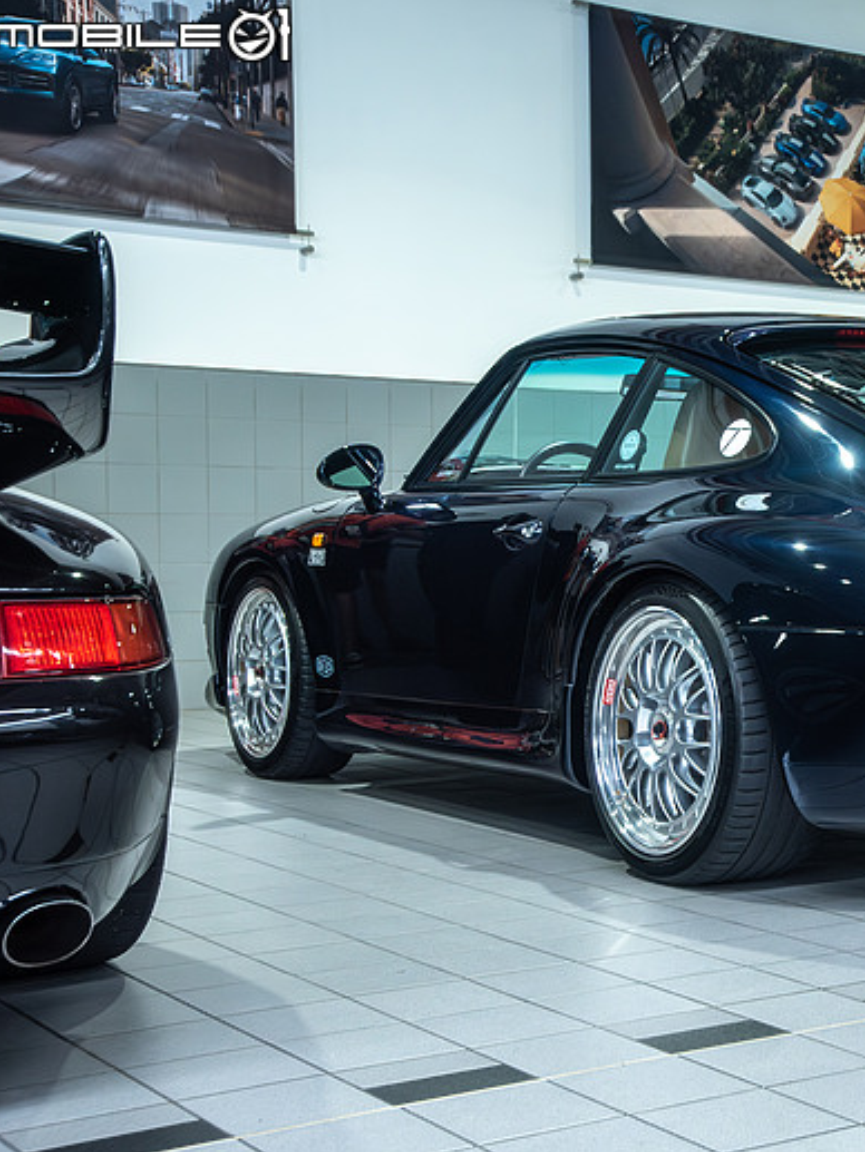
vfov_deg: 31.7
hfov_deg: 23.2
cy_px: 576
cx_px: 840
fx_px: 2032
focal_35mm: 61
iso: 2000
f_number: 4
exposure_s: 1/50
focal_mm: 42
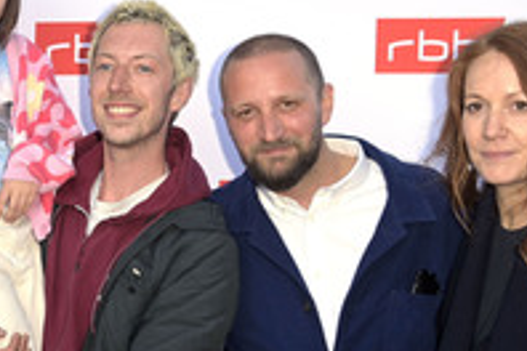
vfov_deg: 20.5
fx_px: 966
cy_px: 263
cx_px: 79
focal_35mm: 66
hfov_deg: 29.5
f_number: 5.6
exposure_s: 1/250
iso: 640
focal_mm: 29
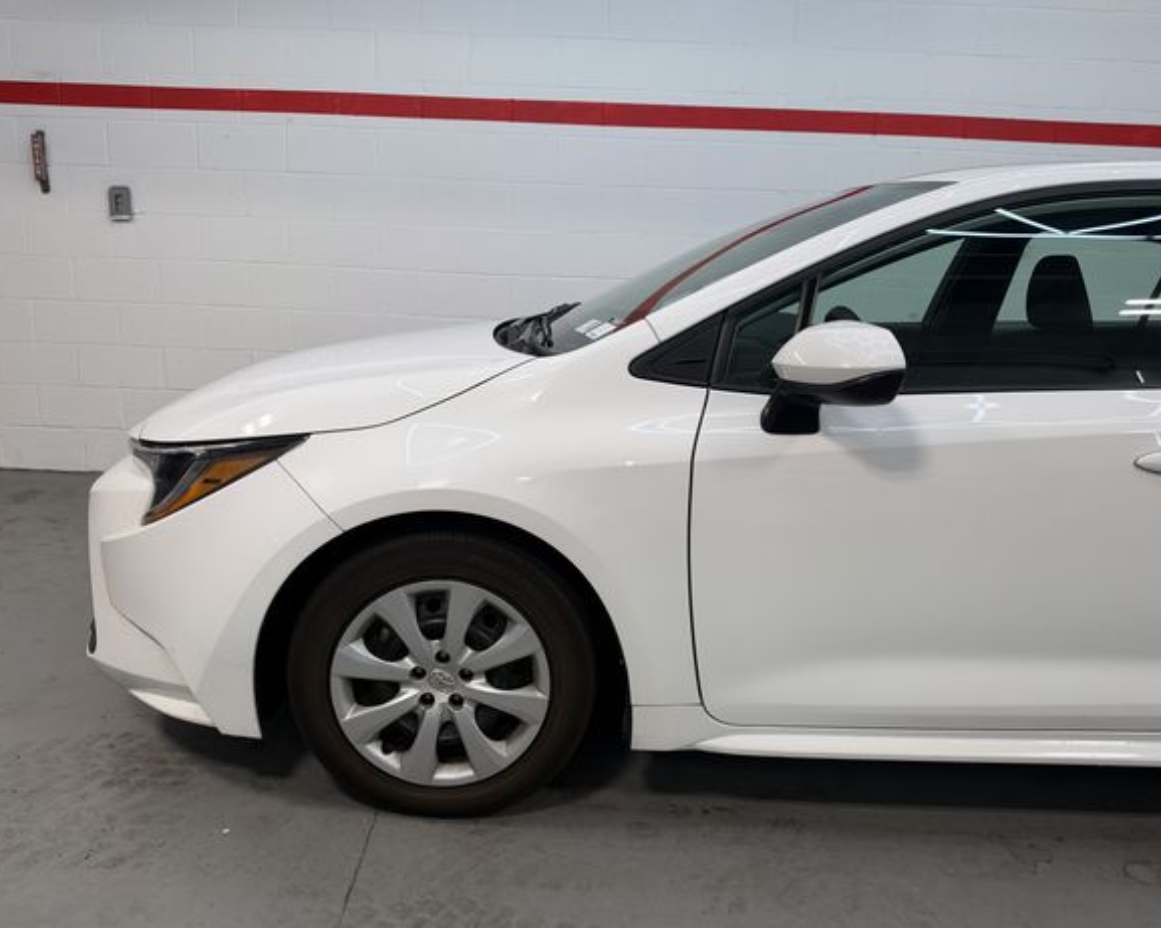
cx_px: 567
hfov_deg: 66.0
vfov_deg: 54.9
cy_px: 477
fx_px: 893
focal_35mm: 26
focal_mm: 6.93
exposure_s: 1/400
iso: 64
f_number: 1.8
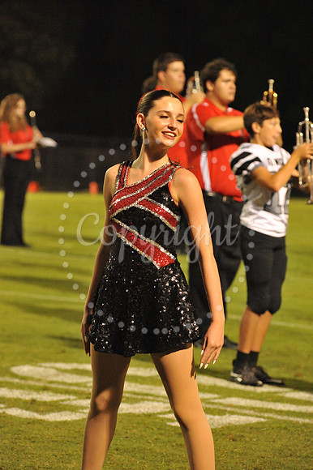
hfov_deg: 8.1
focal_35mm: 170
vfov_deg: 12.1
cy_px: 235
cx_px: 156
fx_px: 2220
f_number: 5.6
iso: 6400
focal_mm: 170
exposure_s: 1/200
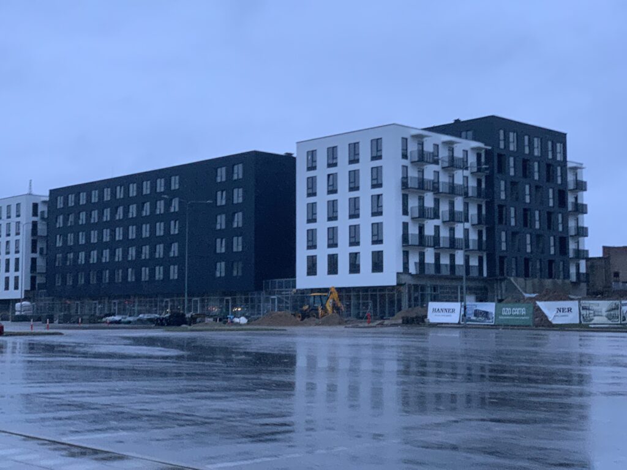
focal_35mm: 52
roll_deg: -2.1
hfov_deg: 36.8
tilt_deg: +5.3
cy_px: 235
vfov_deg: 28.0
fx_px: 942
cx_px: 314
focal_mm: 6
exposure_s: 1/60
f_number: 2.4
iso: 320
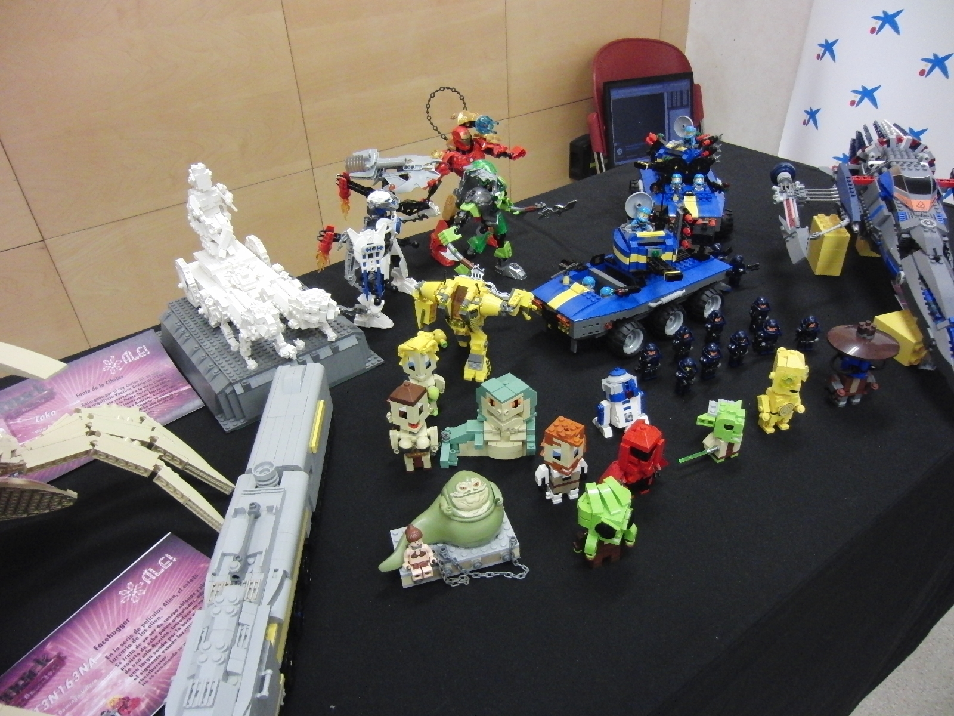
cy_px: 358
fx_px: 661
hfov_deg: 71.6
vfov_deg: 56.8
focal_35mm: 24
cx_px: 477
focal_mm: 4.3
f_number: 3.2
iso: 800
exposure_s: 1/40
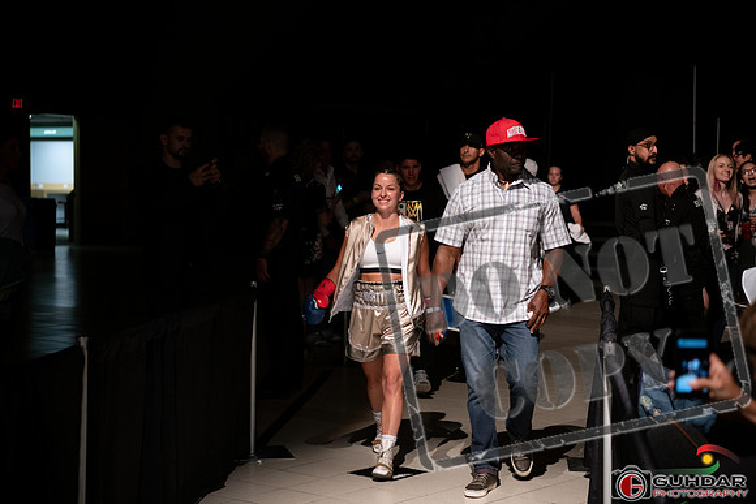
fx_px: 1470
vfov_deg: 19.5
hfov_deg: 28.8
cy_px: 252
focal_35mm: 70
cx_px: 378
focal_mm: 70
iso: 1600
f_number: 2.8
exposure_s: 1/160
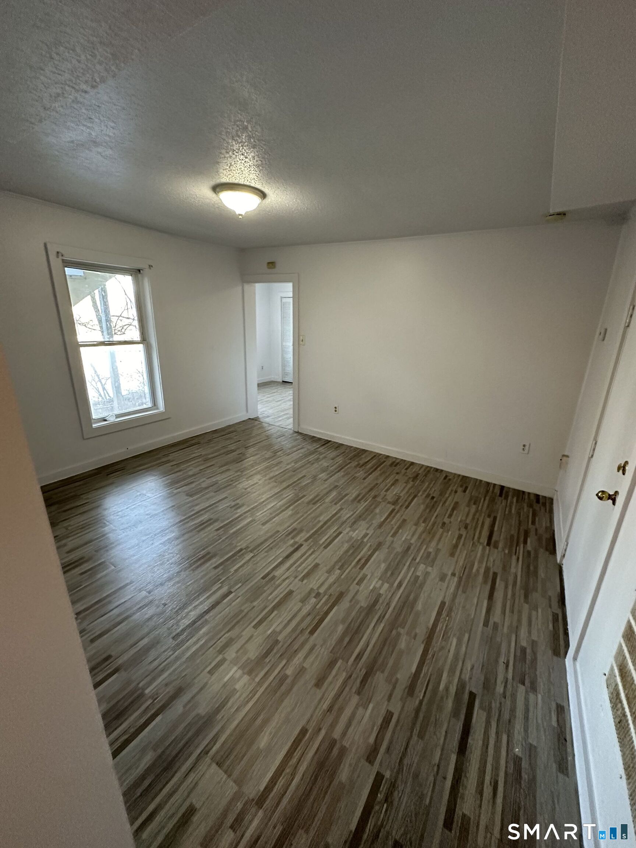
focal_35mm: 14
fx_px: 343
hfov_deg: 85.7
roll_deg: -0.5
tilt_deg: -18.8
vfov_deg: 102.1
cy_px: 424
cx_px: 318
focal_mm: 2.22
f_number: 2.2
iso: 400
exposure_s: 1/60
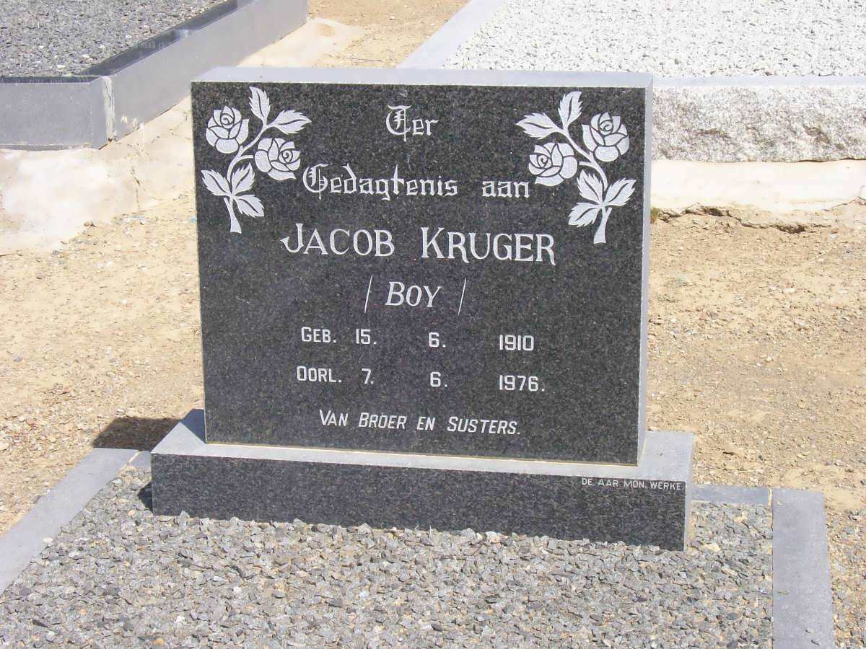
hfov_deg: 27.8
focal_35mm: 70
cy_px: 324
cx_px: 433
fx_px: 1751
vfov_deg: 21.0
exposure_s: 1/267
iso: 80
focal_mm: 11.6
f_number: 6.7
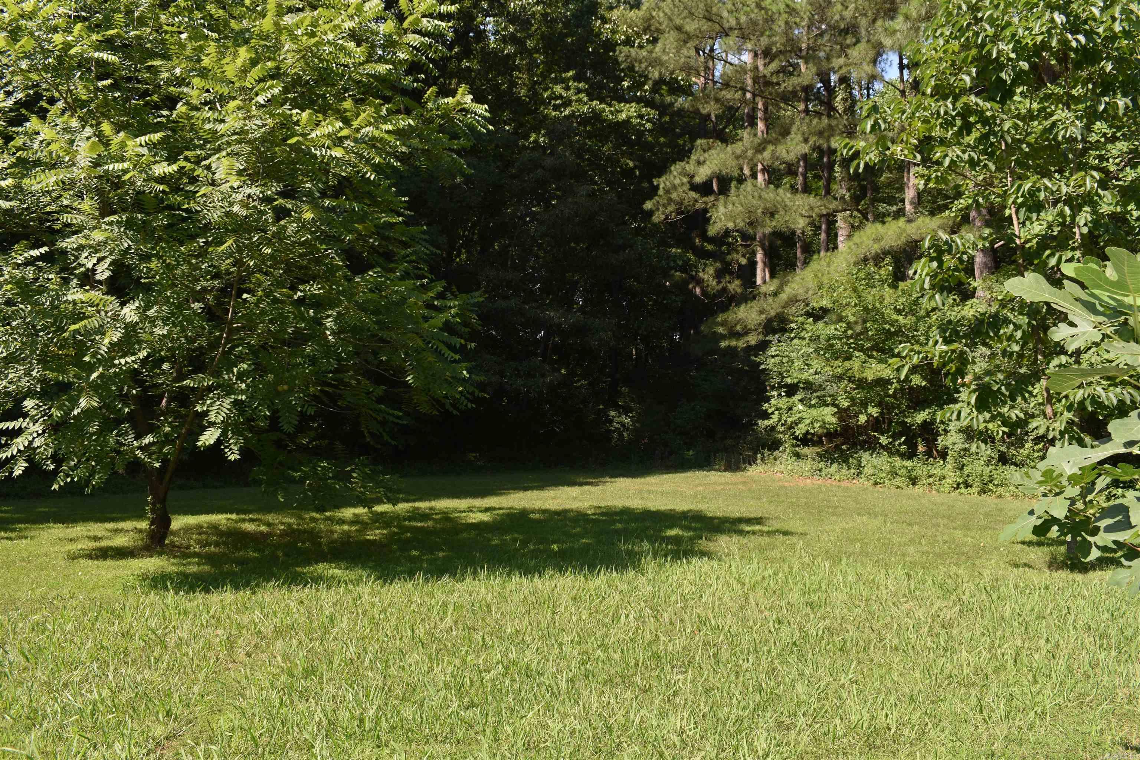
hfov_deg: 61.9
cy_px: 380
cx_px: 570
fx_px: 950
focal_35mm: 30
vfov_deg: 43.6
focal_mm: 20
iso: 100
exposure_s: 1/200
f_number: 7.1
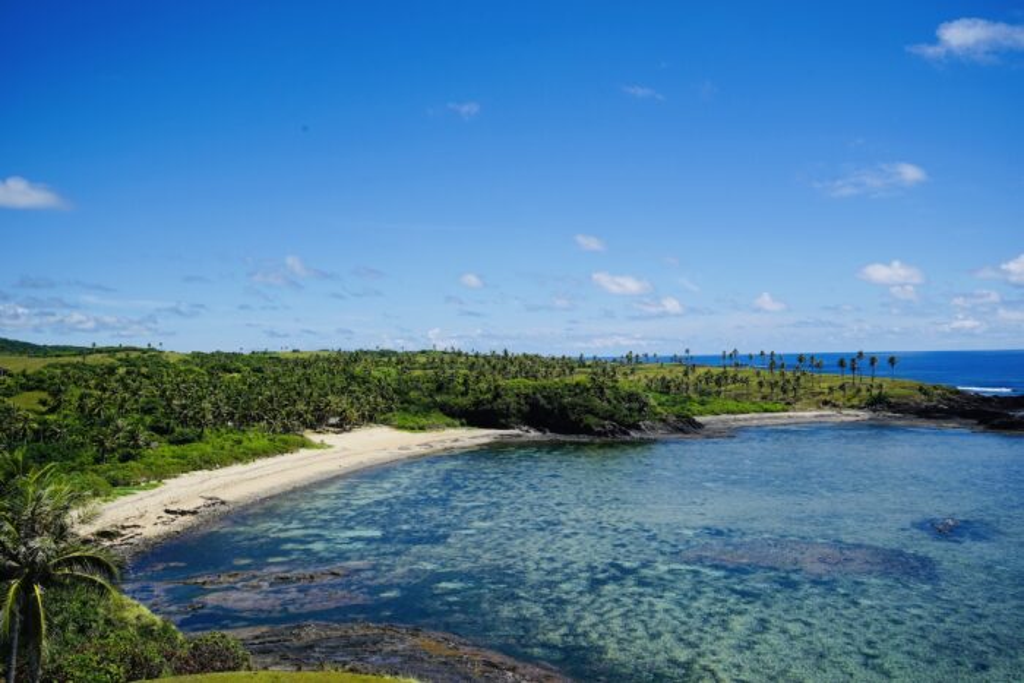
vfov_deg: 45.0
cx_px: 512
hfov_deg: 63.6
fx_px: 825
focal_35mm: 29
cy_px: 342
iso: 100
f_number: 14
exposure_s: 1/125
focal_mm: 29
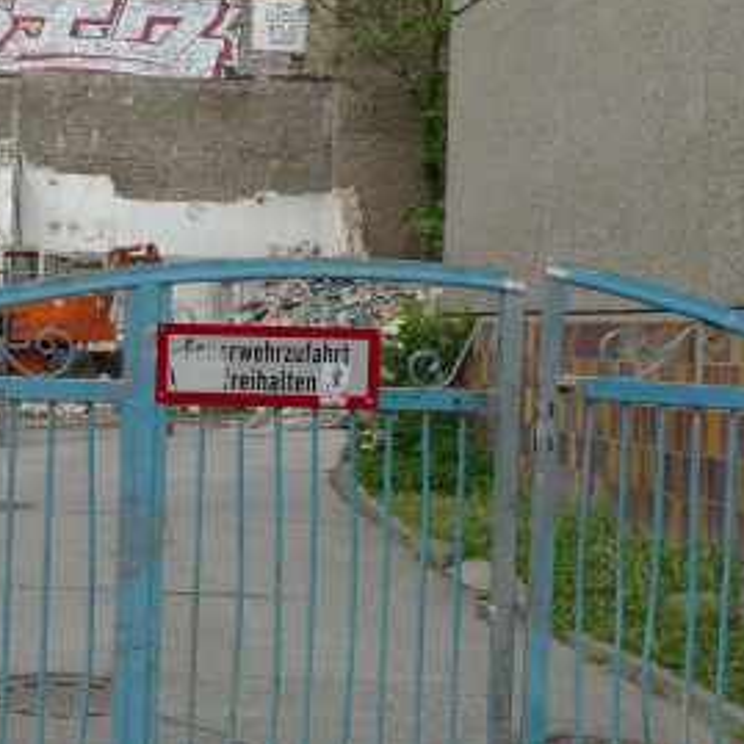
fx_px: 1605
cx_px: 86
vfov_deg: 26.1
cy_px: 328
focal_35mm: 66
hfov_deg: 25.4
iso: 80
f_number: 3.2
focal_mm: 6.3
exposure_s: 1/500
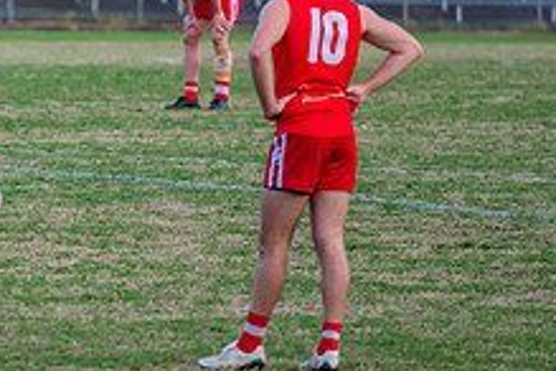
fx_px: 9034
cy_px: 31
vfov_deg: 2.3
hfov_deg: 3.5
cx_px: -93
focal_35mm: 585
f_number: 2.8
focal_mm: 200
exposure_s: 1/1600
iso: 800
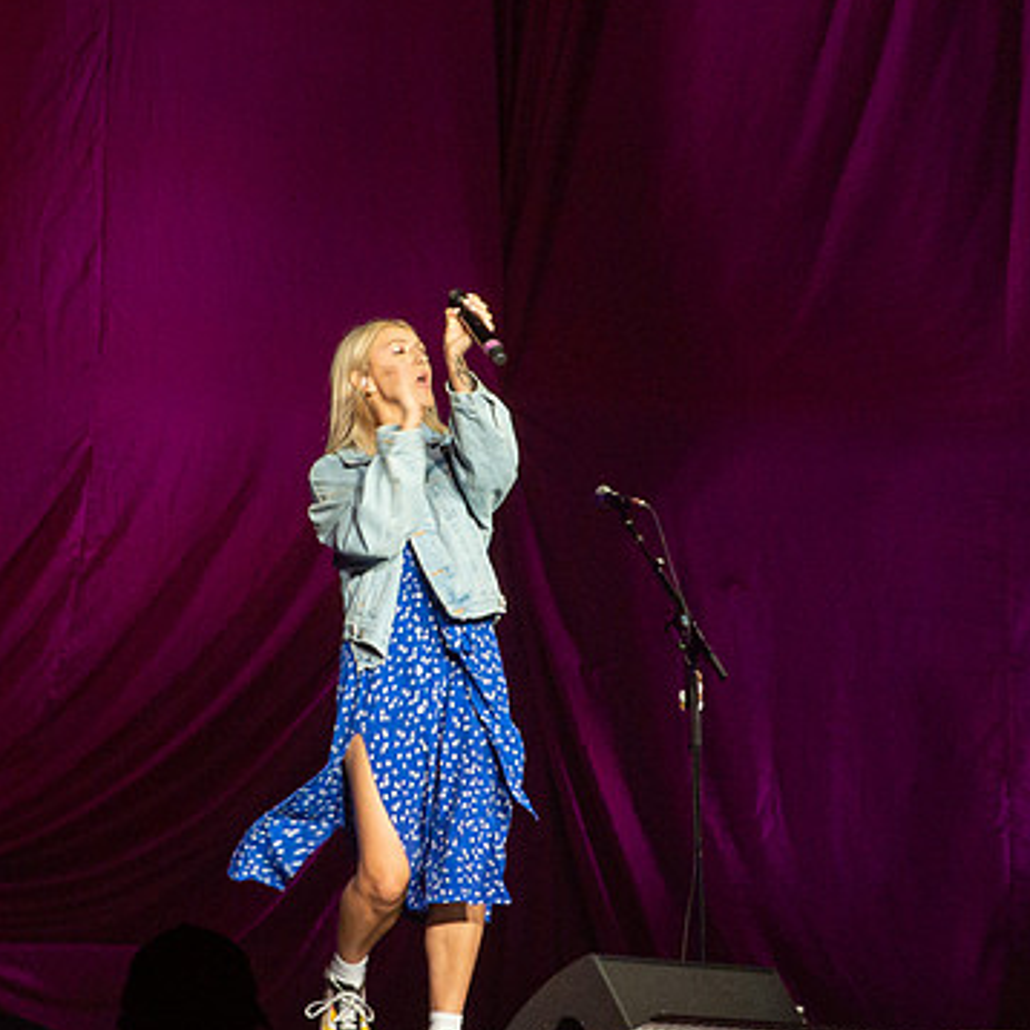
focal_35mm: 505
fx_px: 17000
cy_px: 486
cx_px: 373
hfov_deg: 3.5
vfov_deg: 3.5
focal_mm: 110
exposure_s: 1/160
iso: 800
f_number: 6.3
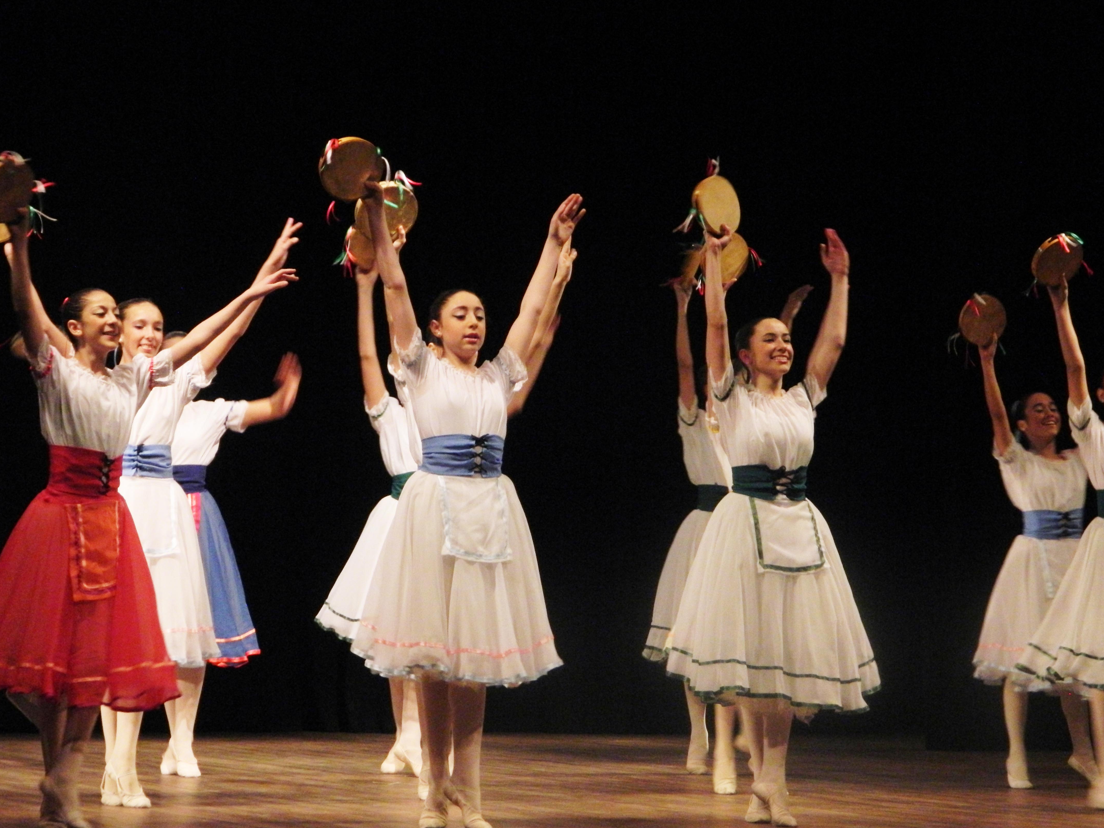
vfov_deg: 14.2
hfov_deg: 18.9
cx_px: 548
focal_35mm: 104
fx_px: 3317
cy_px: 416
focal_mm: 18.6
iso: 400
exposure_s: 1/30
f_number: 4.5
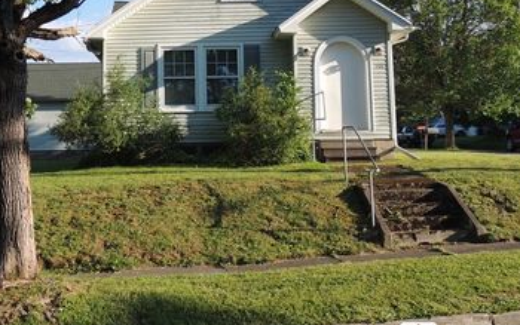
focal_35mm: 50
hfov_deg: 39.8
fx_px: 709
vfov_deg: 25.5
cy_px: 81
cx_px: 177
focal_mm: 5.8
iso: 100
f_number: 3.2
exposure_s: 1/640
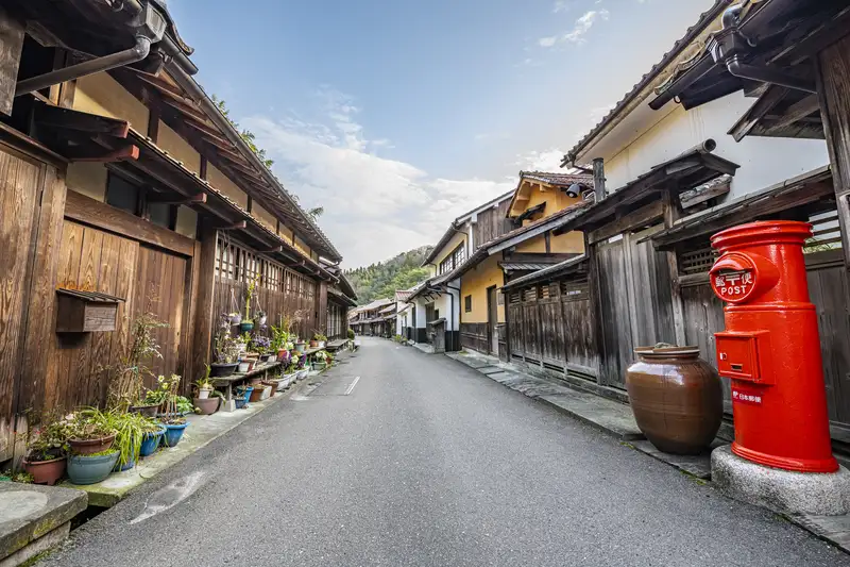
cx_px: 425
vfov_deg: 77.3
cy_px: 284
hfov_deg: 100.4
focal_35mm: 15
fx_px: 354
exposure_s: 1/50
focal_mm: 15
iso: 200
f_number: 10
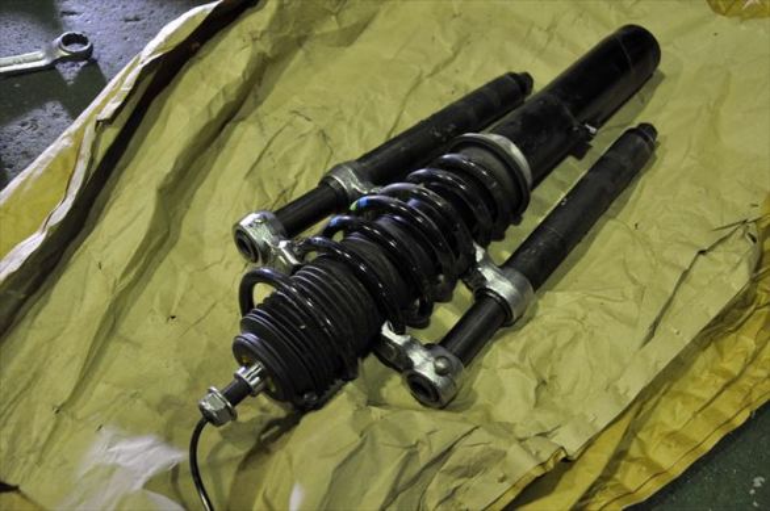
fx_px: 833
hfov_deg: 49.6
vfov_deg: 34.1
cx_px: 385
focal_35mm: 39
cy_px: 256
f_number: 5
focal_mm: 26
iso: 400
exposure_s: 1/25
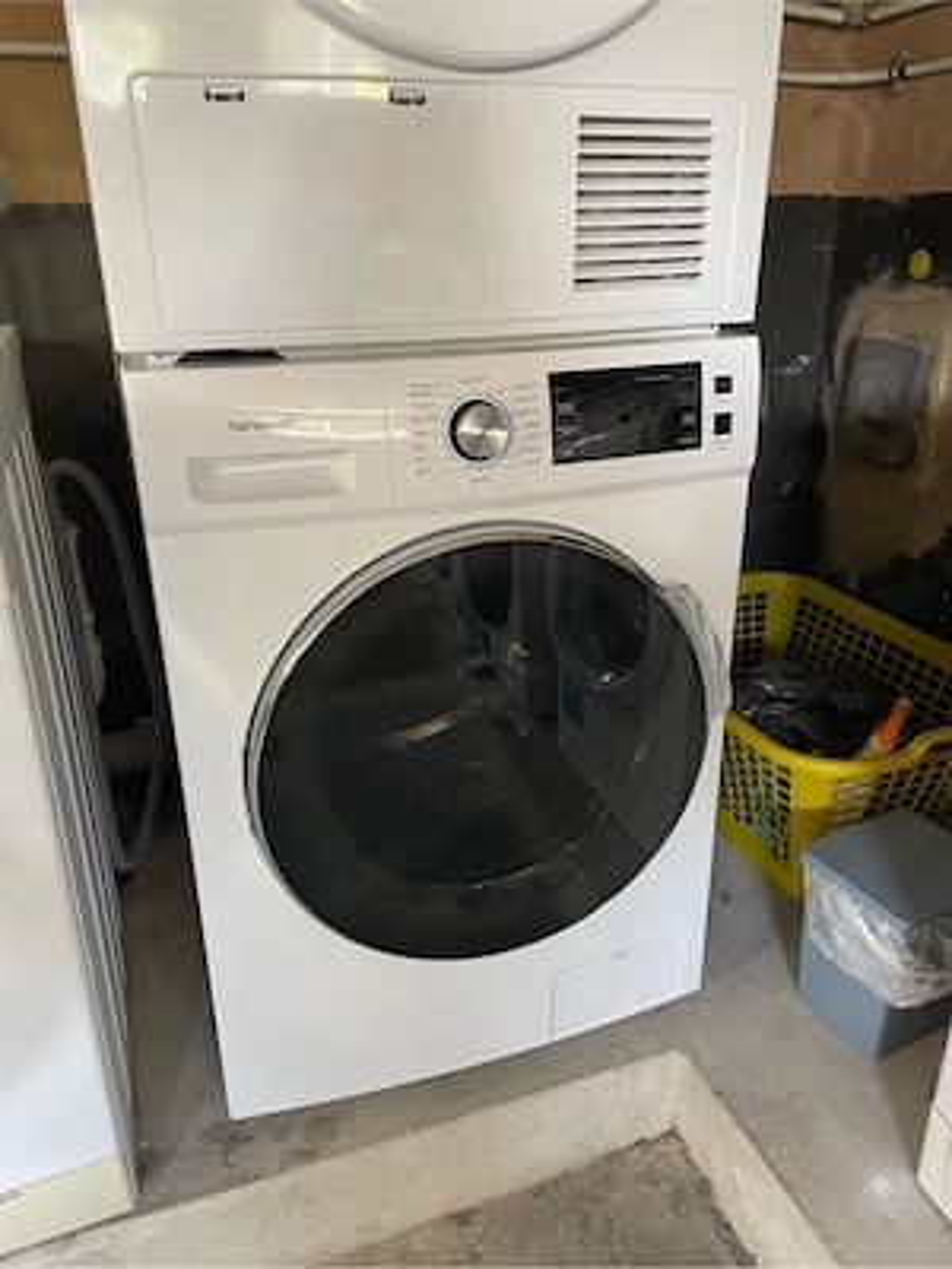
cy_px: 634
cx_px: 476
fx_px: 953
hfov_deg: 53.1
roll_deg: +0.7
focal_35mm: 26
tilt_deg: -22.9
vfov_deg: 67.3
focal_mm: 4.2
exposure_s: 1/50
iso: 200
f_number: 1.6
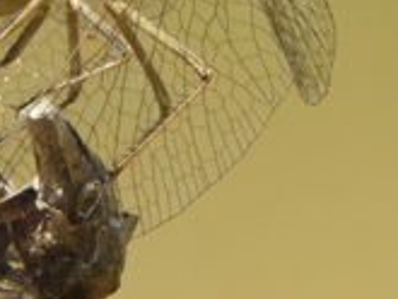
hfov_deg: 0.3
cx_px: 127
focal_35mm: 5677
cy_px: 29
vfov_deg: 0.3
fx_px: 65319
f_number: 5.6
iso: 100
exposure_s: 1/320
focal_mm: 197.1
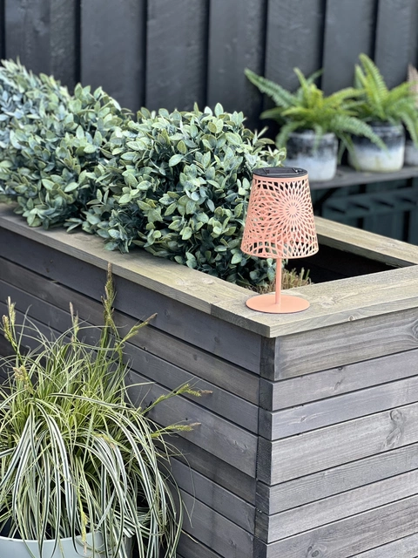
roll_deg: -2.0
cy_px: 279
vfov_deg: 25.3
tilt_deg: -13.7
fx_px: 1240
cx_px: 209
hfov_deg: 19.1
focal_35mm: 77
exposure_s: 1/121
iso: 80
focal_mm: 9
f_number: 2.8
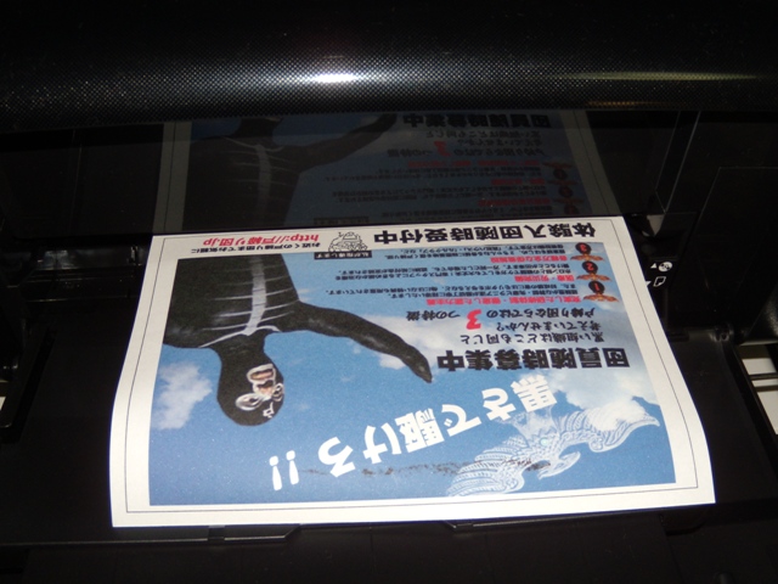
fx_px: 809
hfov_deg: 51.4
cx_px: 389
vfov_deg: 39.7
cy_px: 292
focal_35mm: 36
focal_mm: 6.4
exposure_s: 1/30
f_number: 3.6
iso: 80
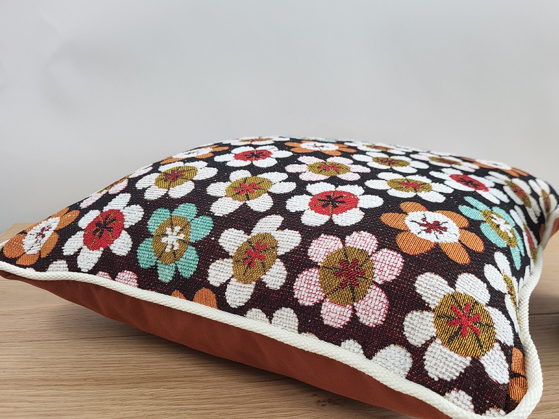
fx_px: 500
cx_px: 329
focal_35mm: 31
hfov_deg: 58.0
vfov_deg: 45.3
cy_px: 240
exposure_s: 1/100
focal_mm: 5.4
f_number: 1.8
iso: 50
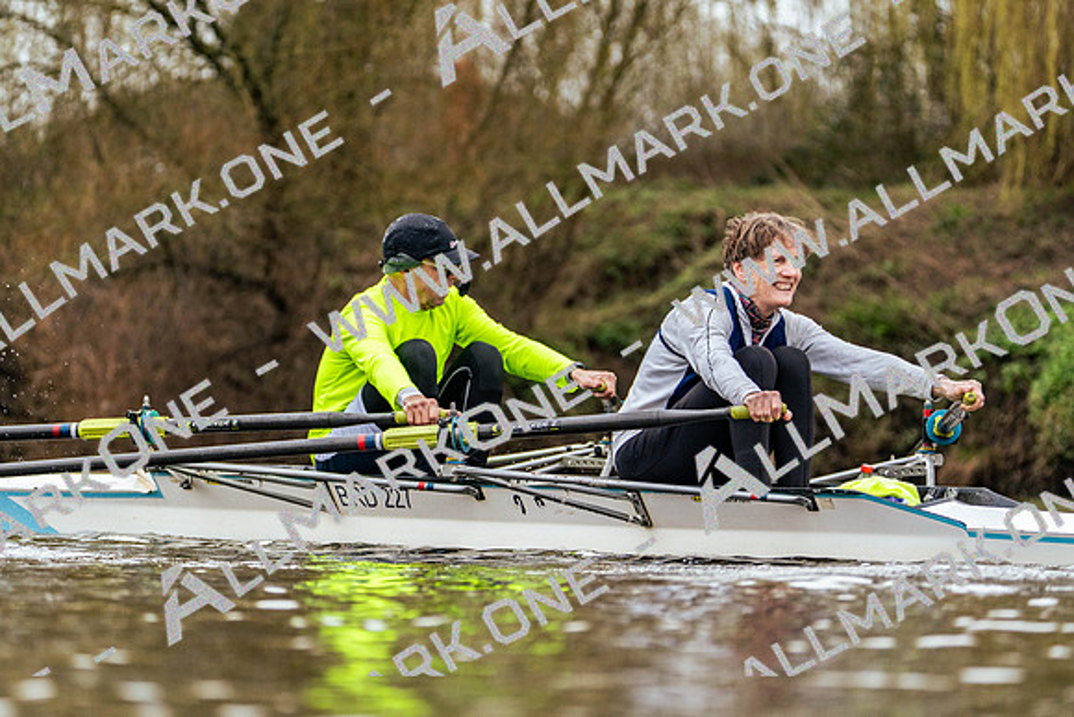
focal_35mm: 236
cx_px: 537
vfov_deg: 5.8
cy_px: 358
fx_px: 7042
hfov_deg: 8.7
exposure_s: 1/2000
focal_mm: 236
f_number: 6.3
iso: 2000
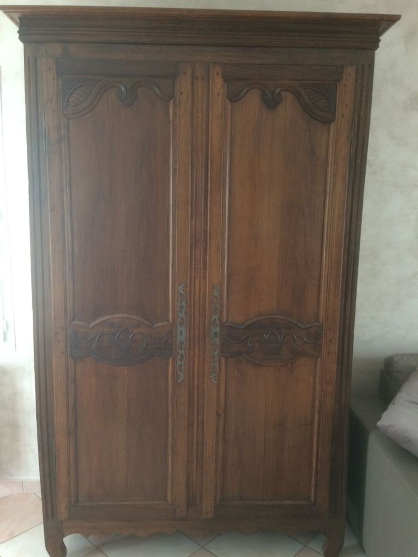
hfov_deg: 48.2
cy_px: 278
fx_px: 467
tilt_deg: -10.9
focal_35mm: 29
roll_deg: -1.1
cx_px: 209
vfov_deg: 61.7
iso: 200
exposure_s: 1/33
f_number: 2.2
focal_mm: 4.15
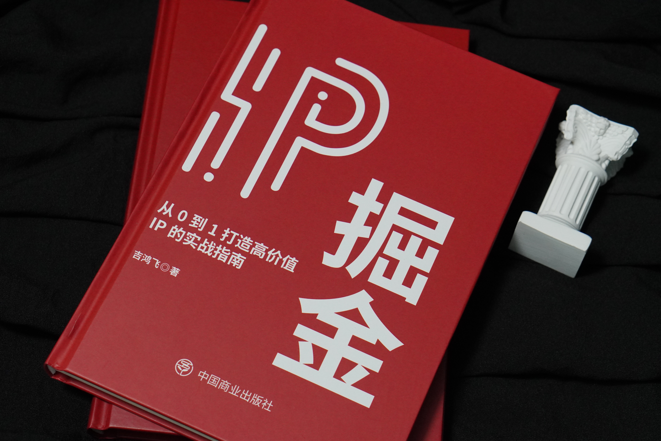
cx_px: 330
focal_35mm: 75
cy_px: 220
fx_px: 1377
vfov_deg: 18.2
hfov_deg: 27.0
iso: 2500
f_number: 5.6
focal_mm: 50
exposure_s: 1/640
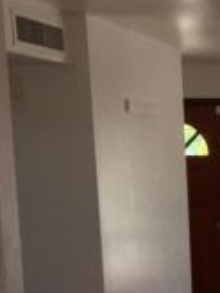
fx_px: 898
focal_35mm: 106
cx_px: 379
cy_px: 313
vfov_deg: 18.0
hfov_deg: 12.8
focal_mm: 4.15
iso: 40
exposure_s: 1/120
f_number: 2.2
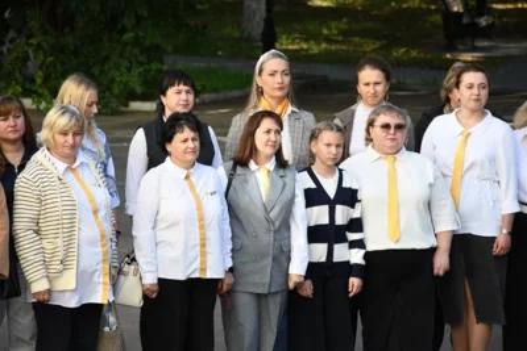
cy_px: 176
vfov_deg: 6.5
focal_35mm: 210
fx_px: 3075
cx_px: 264
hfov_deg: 9.8
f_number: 5.6
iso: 640
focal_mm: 140
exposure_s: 1/500
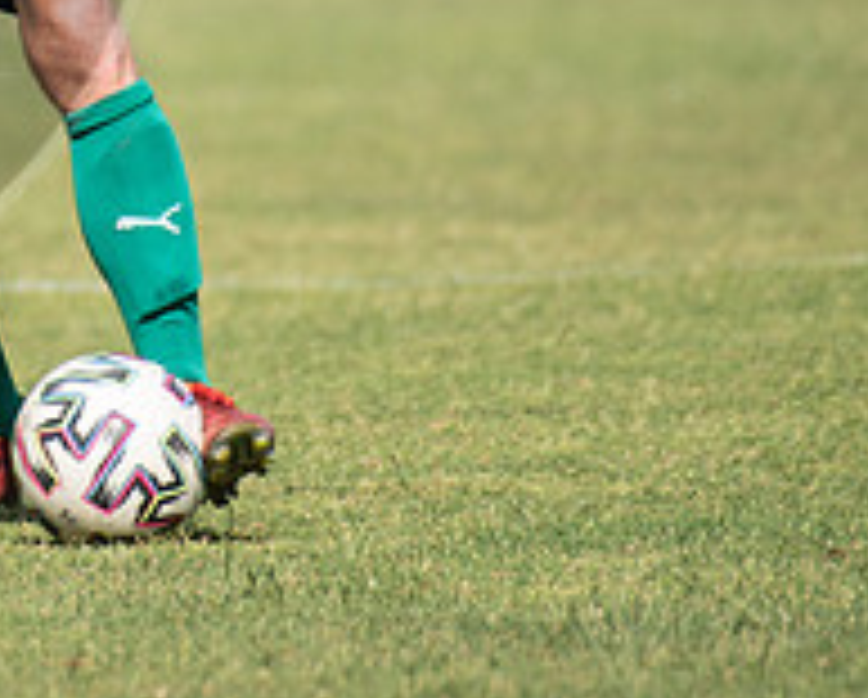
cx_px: -204
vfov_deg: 1.0
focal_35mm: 1480
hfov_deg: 1.3
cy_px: -238
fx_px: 38078
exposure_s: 1/1600
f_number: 5.6
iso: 125
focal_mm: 480
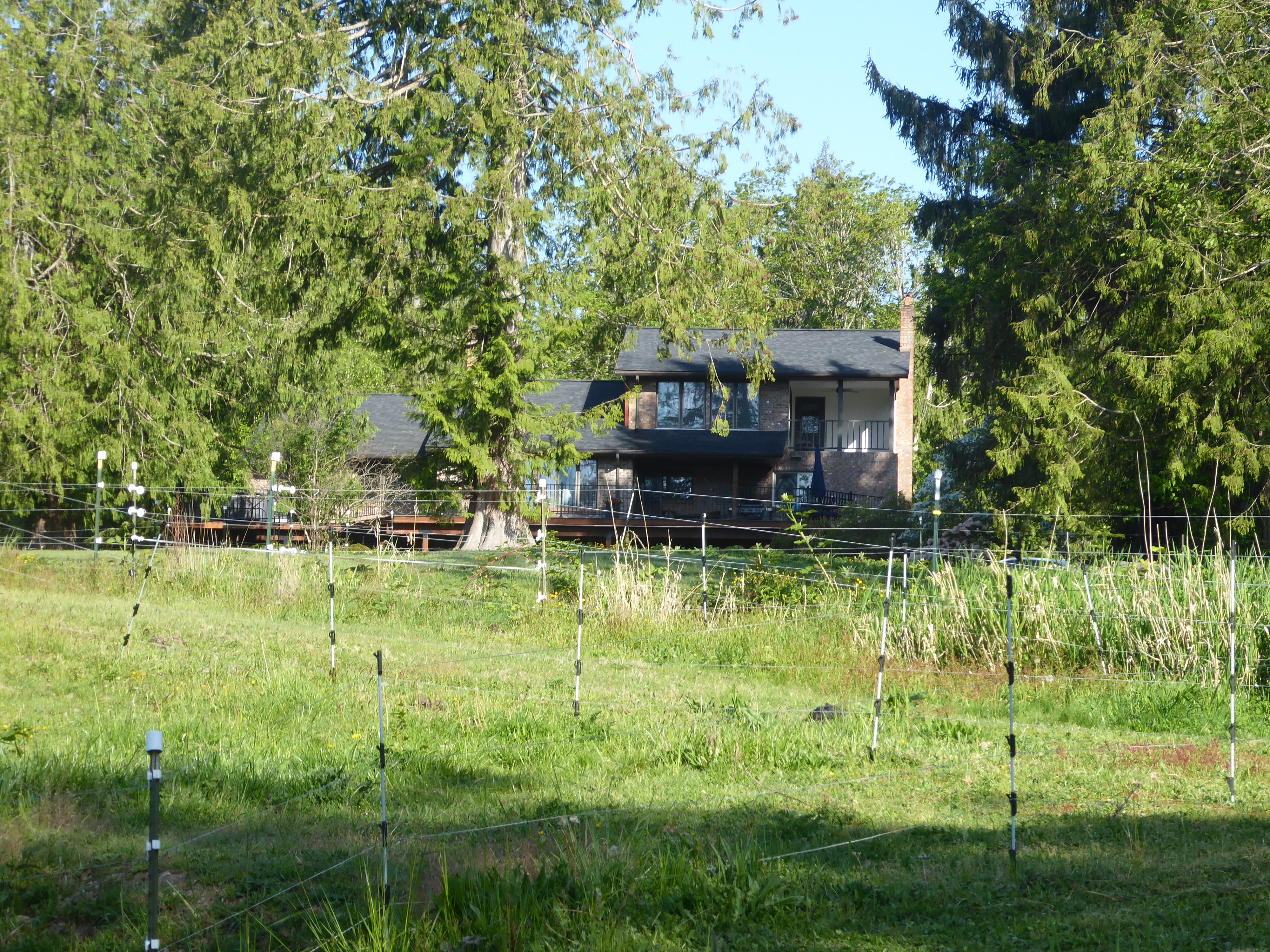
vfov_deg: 11.7
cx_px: 635
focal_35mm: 127
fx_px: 4659
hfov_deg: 15.5
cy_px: 476
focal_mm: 20.6
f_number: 5.1
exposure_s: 1/125
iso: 80
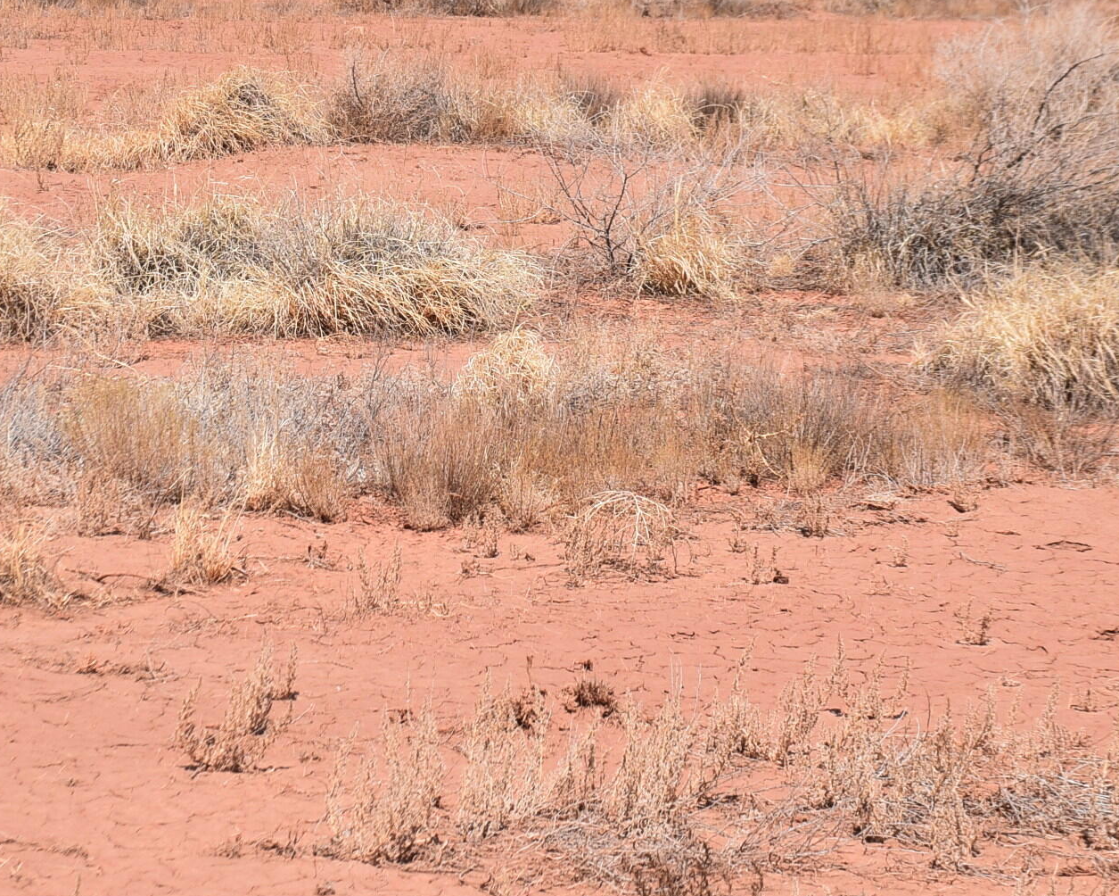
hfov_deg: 12.8
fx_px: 5005
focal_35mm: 151
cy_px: 67
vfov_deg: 10.2
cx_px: 439
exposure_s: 1/500
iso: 250
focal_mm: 45
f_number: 11
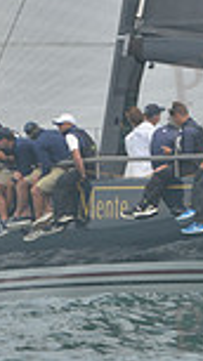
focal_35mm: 1231
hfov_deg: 1.0
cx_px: 50
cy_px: 204
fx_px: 11786
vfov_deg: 1.8
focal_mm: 310
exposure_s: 1/800
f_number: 8
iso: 280
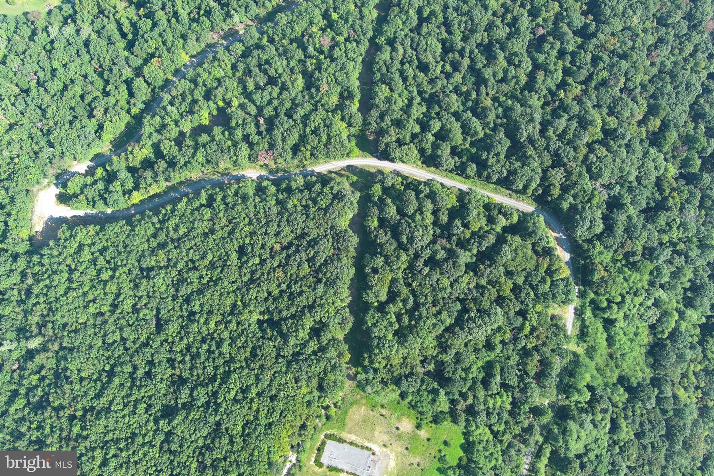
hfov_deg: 63.7
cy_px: 238
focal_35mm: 29
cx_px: 357
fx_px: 575
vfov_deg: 45.0
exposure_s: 1/245
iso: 100
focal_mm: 10.57
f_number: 2.8
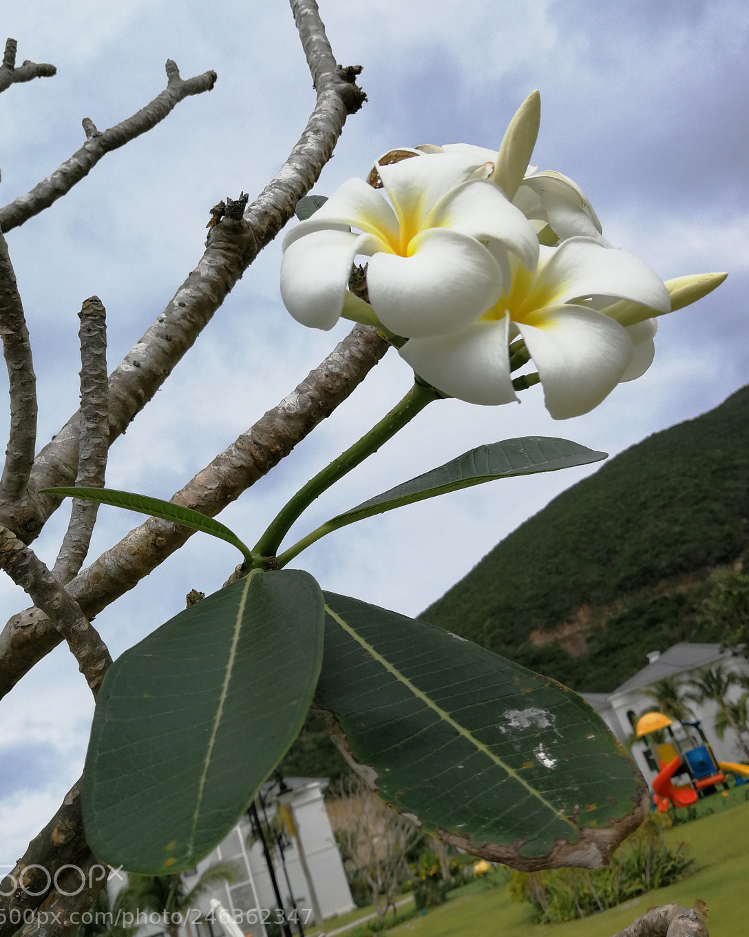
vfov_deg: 57.1
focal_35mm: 31
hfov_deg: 47.1
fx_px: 859
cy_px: 420
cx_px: 366
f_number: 2.2
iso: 50
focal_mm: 3.95
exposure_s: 1/633
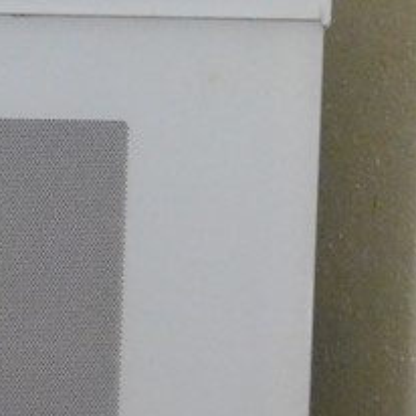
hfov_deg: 8.3
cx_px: -471
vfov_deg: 8.8
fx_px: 2692
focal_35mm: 198
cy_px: 353
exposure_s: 1/8
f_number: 3.7
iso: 720
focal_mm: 8
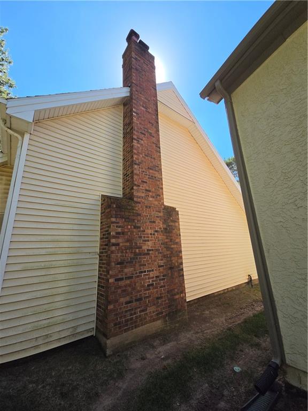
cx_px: 154
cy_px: 206
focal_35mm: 13
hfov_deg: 89.9
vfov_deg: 106.2
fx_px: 154
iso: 100
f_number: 2.2
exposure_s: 1/2450
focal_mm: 2.2
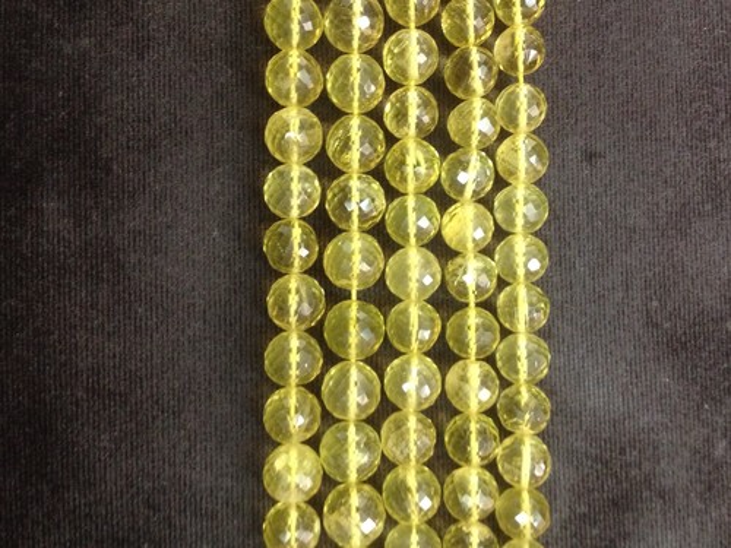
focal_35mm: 35
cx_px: 366
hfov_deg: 52.6
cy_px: 274
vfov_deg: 40.7
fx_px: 739
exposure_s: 1/17
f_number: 2.4
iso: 320
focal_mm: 4.28
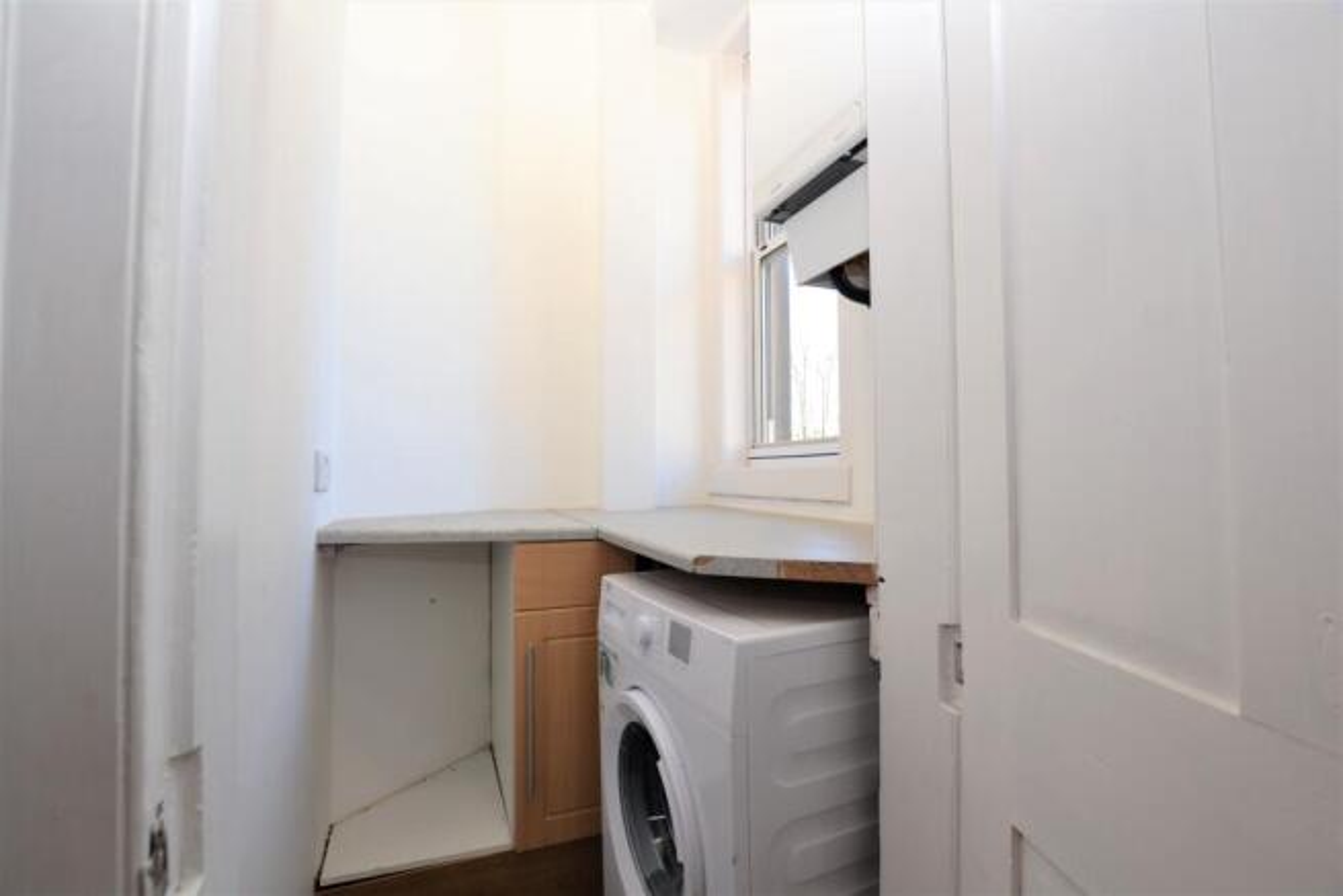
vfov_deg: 77.4
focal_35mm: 15
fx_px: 560
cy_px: 448
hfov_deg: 100.4
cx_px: 672
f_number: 5
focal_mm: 10
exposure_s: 1/100
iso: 400
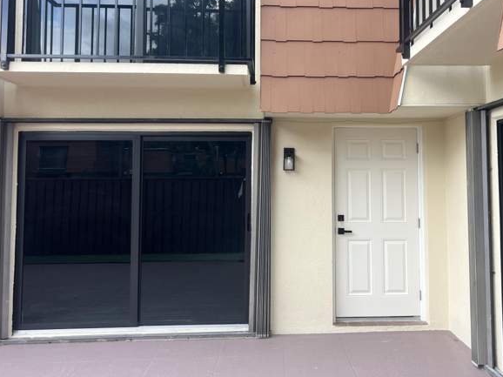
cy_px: 137
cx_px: 304
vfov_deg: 39.3
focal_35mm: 36
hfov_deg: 51.0
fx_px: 523
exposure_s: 1/121
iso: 40
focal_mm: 5.7
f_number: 1.5
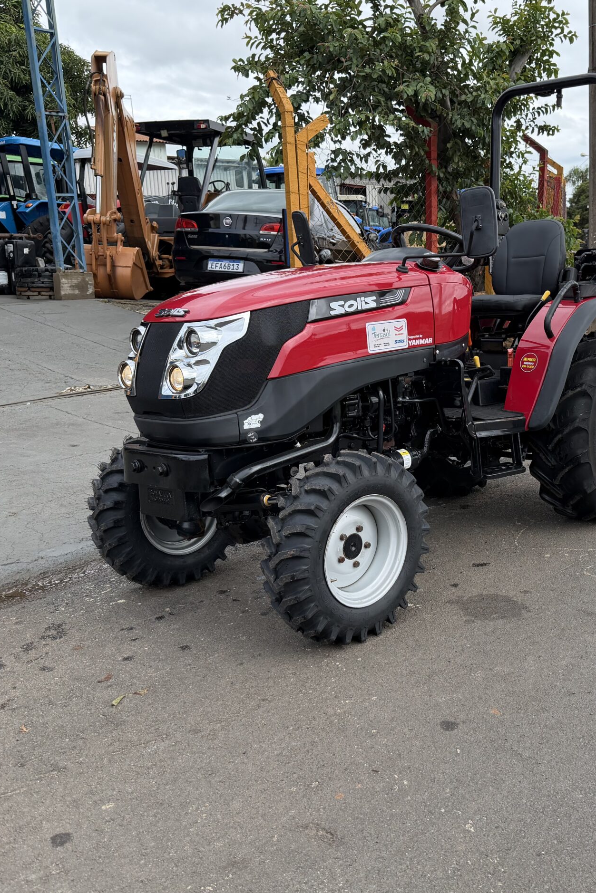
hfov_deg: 37.9
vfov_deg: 55.8
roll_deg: +0.3
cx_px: 444
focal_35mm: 34
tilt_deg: -14.7
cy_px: 454
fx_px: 844
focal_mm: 6.76
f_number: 1.78
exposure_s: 1/1464
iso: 100
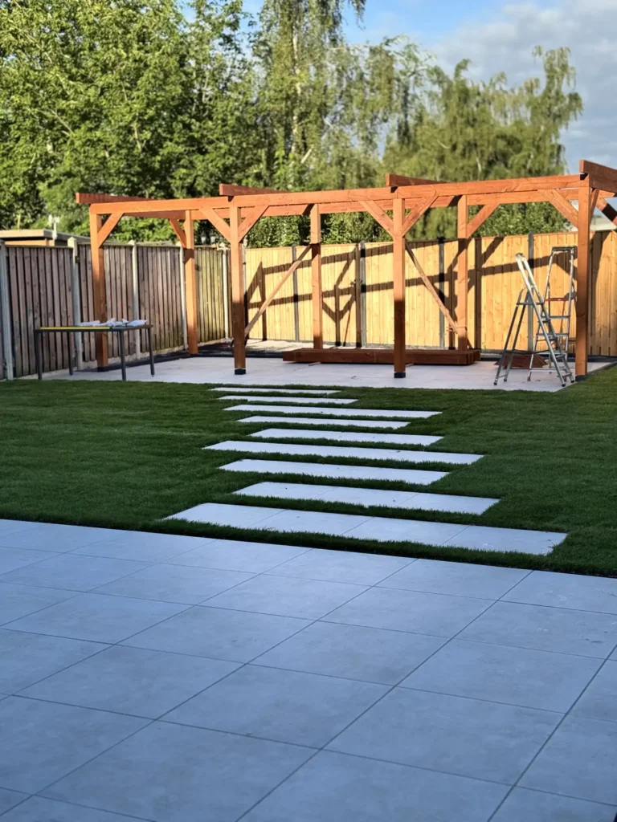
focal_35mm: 48
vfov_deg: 39.7
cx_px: 308
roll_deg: +0.6
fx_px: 1141
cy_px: 411
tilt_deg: -5.8
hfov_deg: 30.3
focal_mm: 6.76
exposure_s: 1/1524
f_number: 1.78
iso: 64
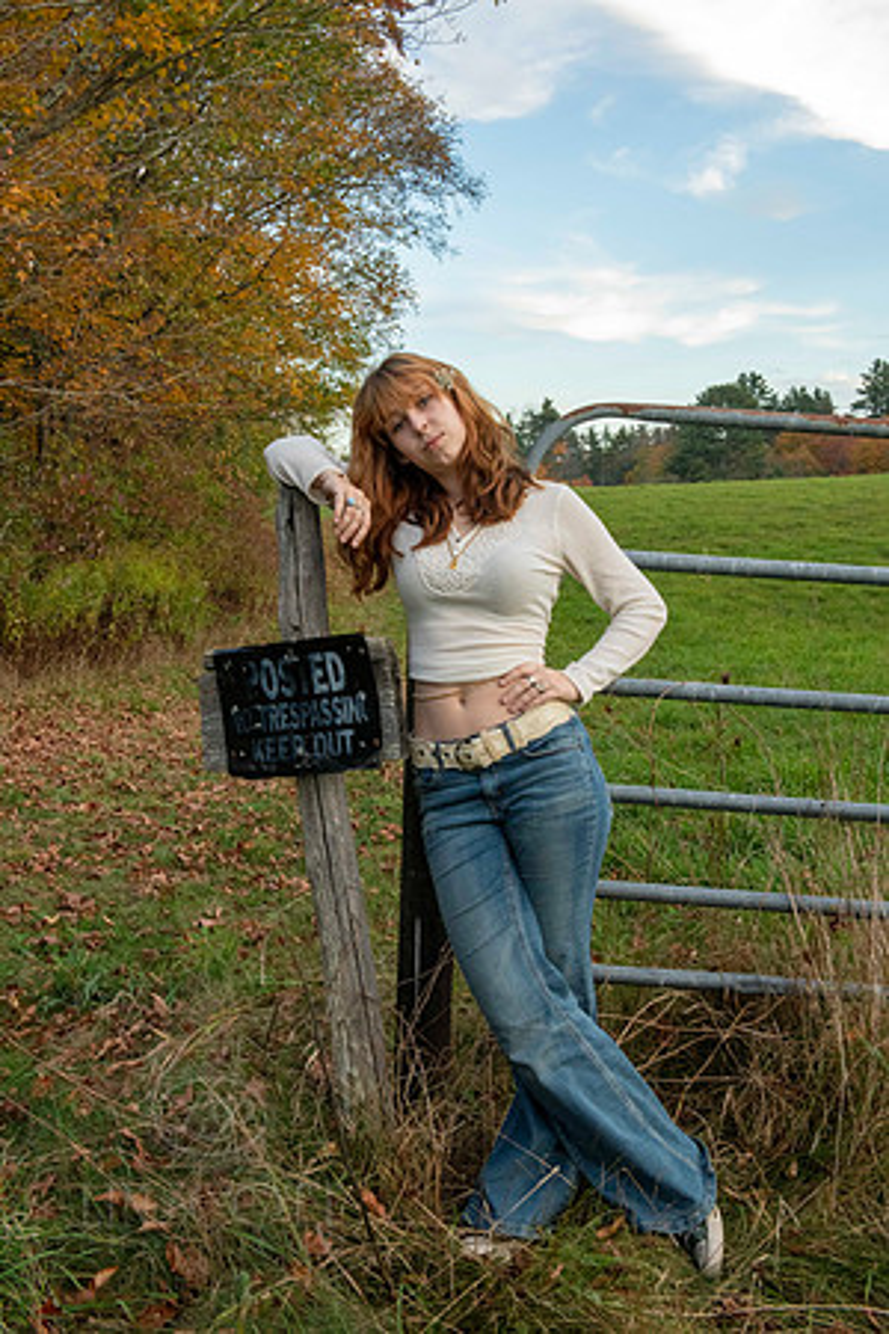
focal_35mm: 38
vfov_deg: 50.7
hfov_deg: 35.1
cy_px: 667
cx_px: 444
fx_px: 1407
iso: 2000
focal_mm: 38
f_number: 18
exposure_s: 1/60
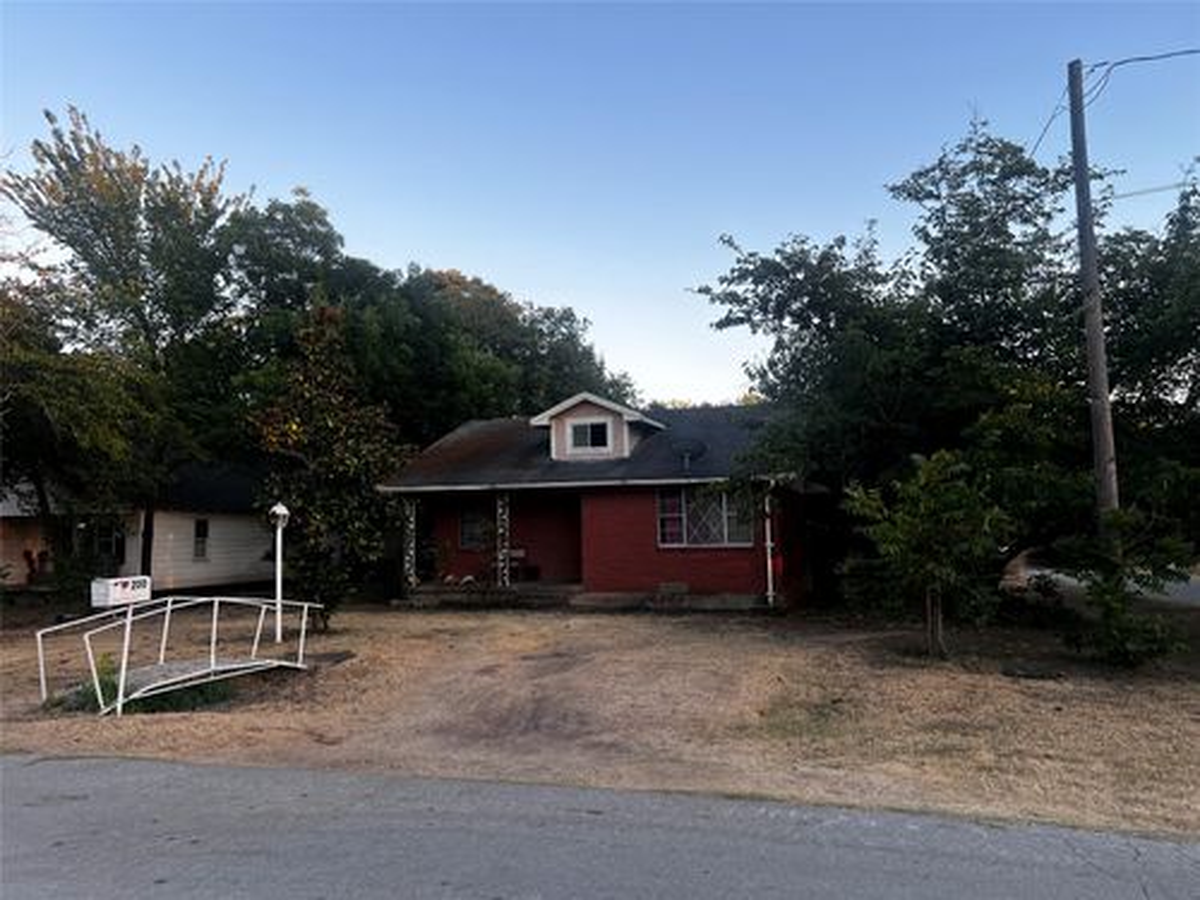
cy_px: 450
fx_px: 901
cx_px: 600
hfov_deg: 67.3
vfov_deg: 53.1
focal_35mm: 26
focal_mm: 5.7
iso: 40
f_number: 1.5
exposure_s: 1/281
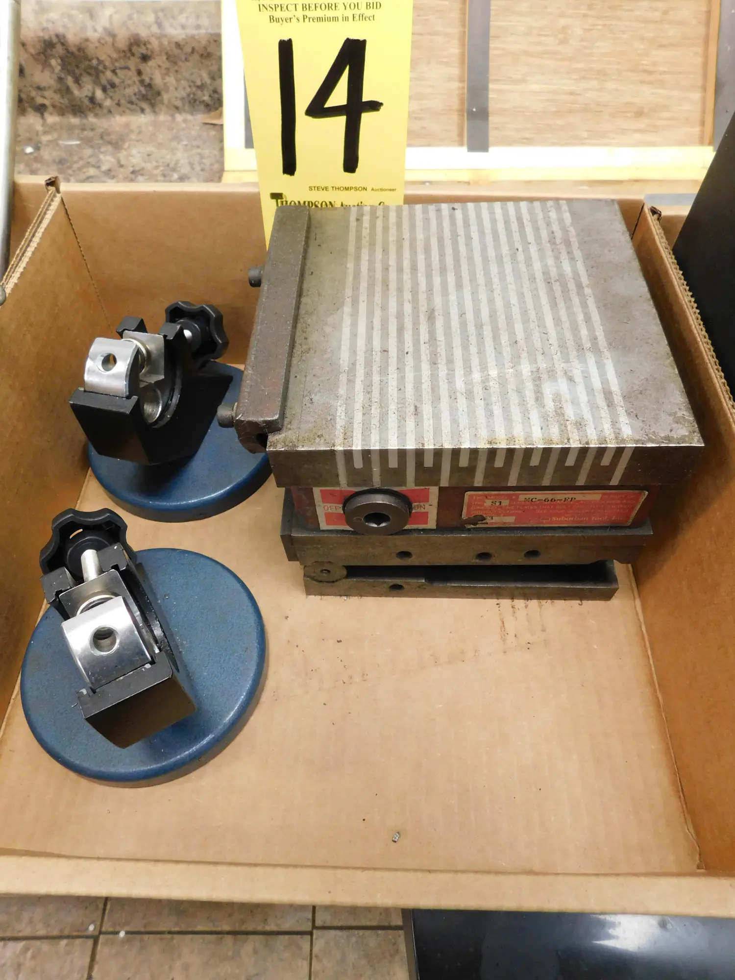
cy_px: 490
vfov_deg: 73.9
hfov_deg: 58.9
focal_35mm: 23
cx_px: 368
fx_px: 651
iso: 320
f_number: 3
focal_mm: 4
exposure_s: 1/30
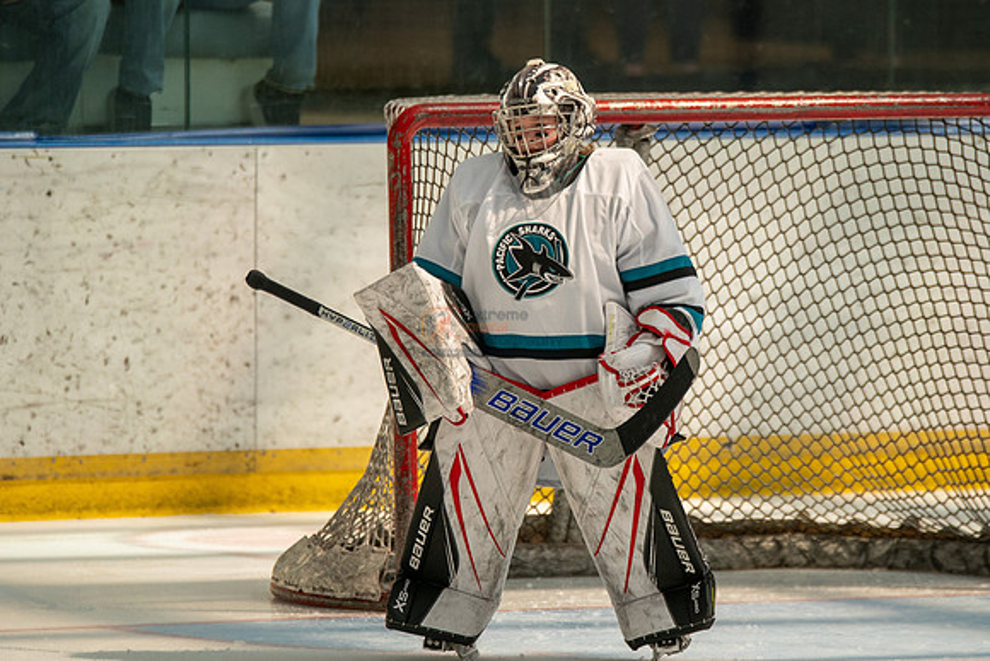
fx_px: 11846
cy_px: 285
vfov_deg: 3.2
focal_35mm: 431
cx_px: 582
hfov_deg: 4.8
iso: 1600
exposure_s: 1/5000
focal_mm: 300
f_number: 3.2
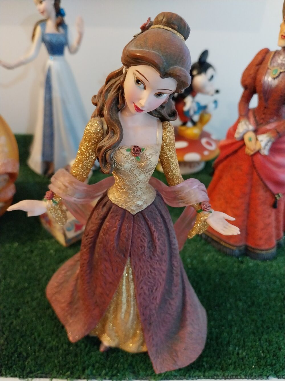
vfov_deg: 67.3
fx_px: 285
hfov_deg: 53.1
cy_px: 190
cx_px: 142
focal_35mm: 26
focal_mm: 4
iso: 640
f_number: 1.8
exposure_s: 1/25
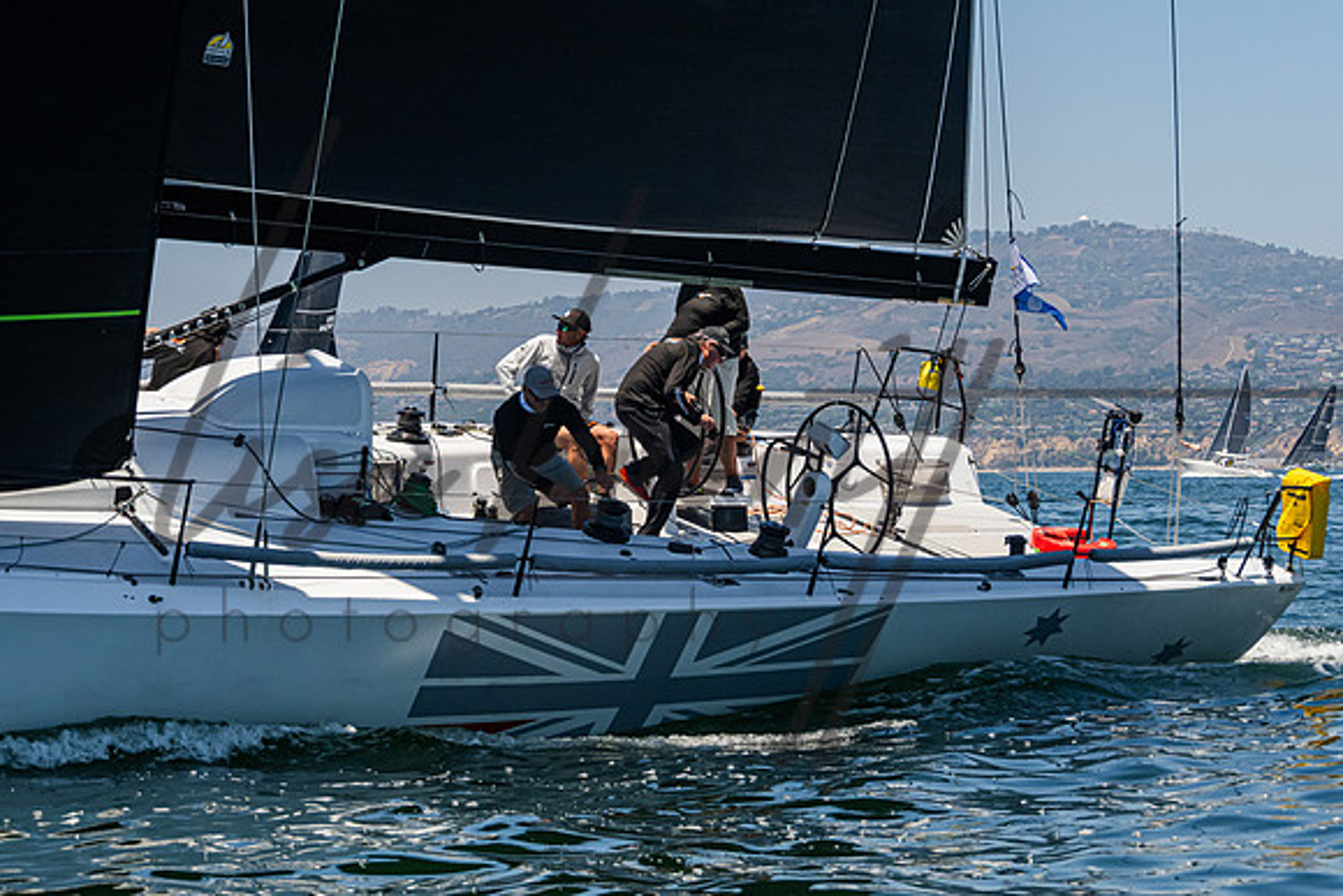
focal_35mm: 109
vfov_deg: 12.6
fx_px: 4049
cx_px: 626
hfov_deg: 18.8
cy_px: 413
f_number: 8
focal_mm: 79
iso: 500
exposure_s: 1/2500
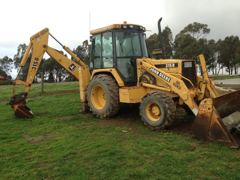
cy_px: 90
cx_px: 120
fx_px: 229
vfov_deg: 42.9
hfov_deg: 55.4
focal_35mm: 33
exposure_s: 1/212
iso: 50
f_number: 2.4
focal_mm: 4.13
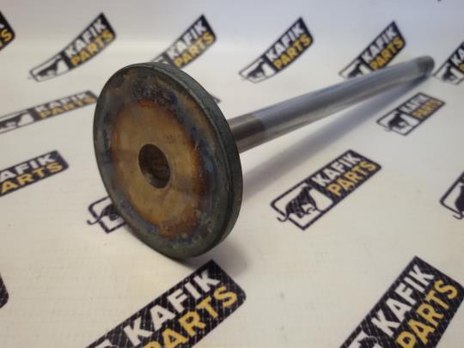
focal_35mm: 31
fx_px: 416
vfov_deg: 45.4
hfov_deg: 58.4
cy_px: 174
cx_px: 232
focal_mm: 2.93
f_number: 2.4
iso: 40
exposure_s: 1/30
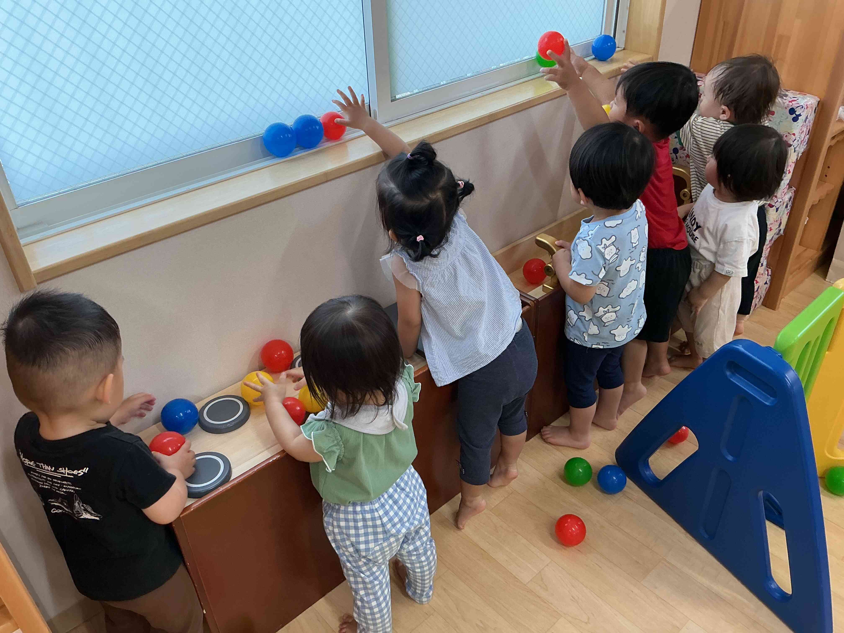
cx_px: 422
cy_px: 316
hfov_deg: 61.7
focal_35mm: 29
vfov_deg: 48.2
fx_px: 707
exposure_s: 1/120
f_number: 1.8
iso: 40
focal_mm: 3
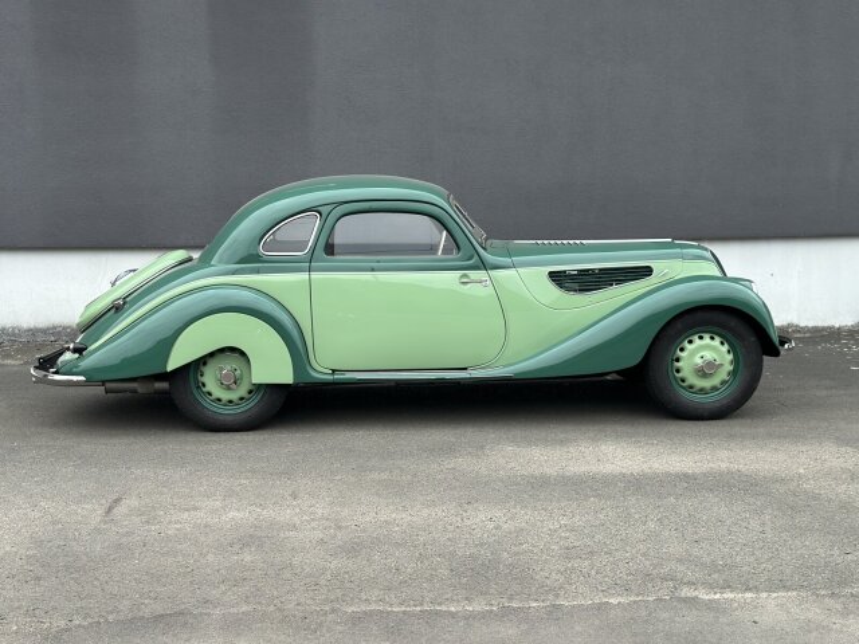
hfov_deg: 39.7
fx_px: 1191
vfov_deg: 30.3
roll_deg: +0.5
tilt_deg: -8.5
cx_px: 430
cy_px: 322
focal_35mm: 48
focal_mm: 6.86
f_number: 1.78
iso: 80
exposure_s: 1/1590
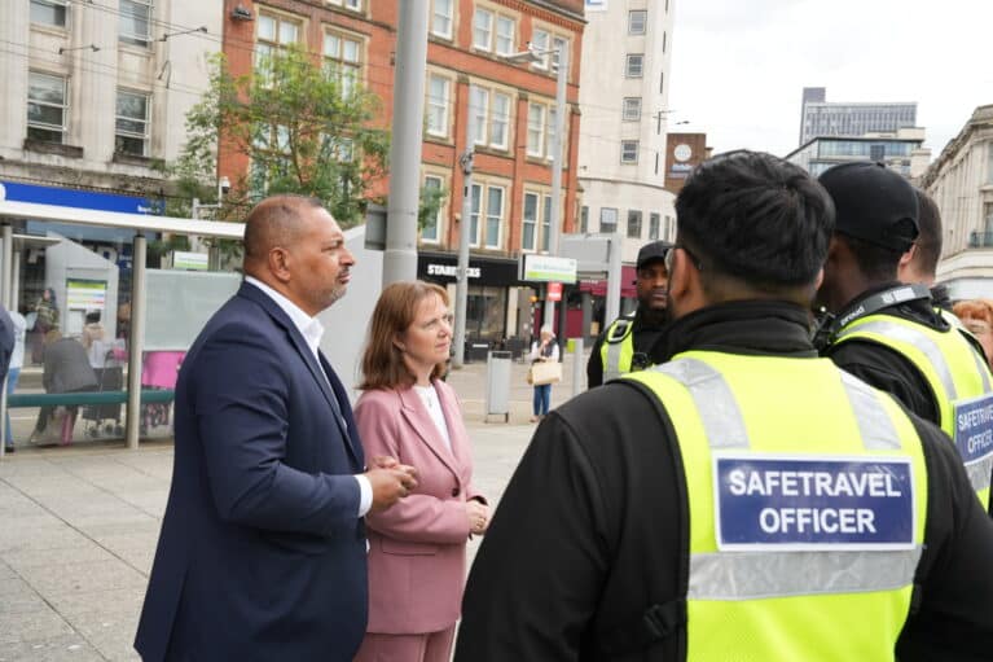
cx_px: 496
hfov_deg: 51.9
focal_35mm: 37
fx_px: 1020
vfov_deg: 35.9
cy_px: 331
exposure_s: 1/500
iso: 800
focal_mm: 37
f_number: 8
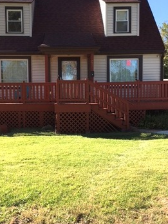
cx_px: 71
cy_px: 110
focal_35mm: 40
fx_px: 259
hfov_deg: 35.9
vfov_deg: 46.8
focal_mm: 4.15
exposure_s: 1/712
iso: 25
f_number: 2.2
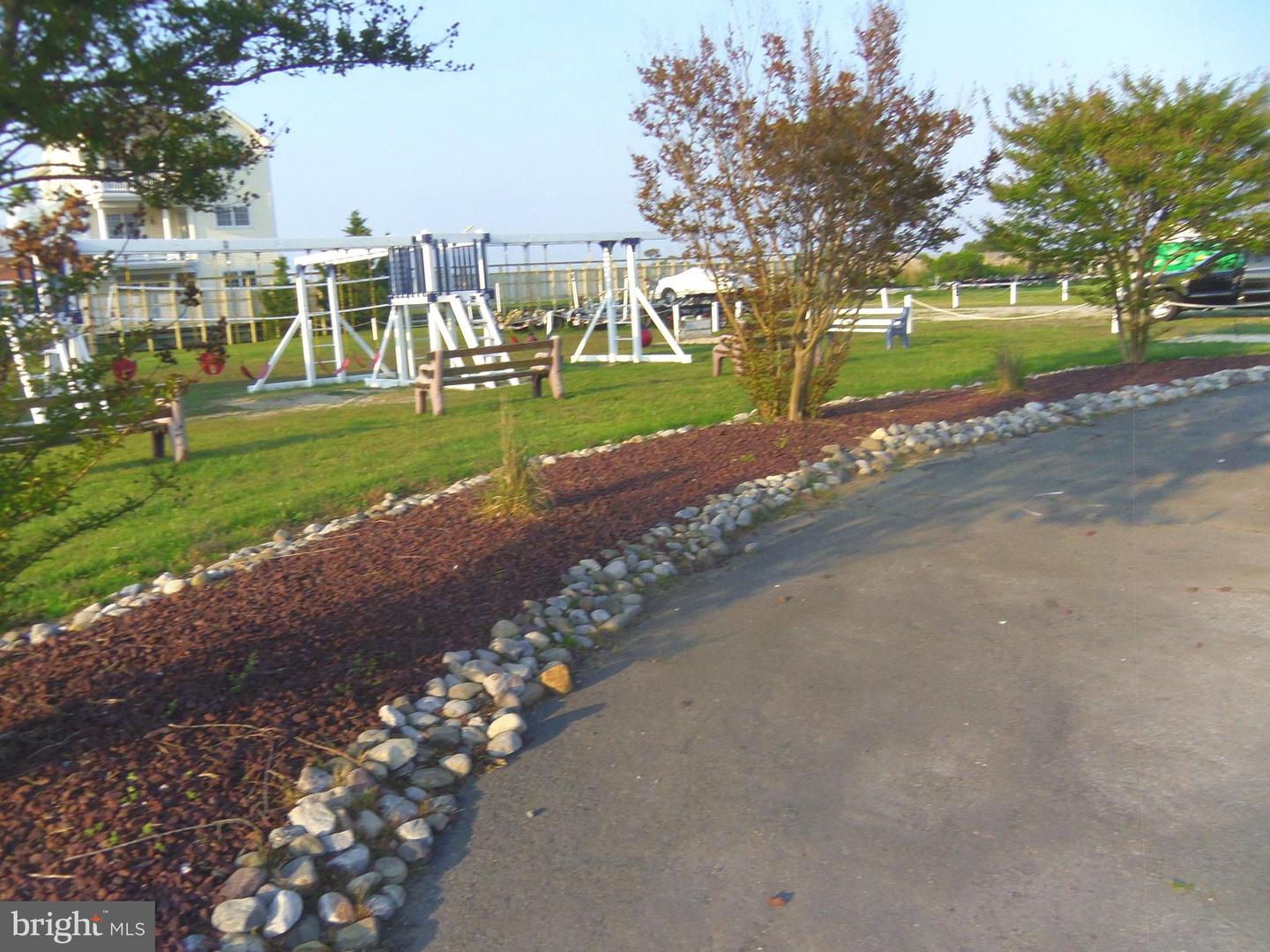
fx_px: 1027
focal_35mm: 28
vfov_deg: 49.7
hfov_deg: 63.4
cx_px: 635
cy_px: 476
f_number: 10.8
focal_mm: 5
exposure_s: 1/50
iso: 100
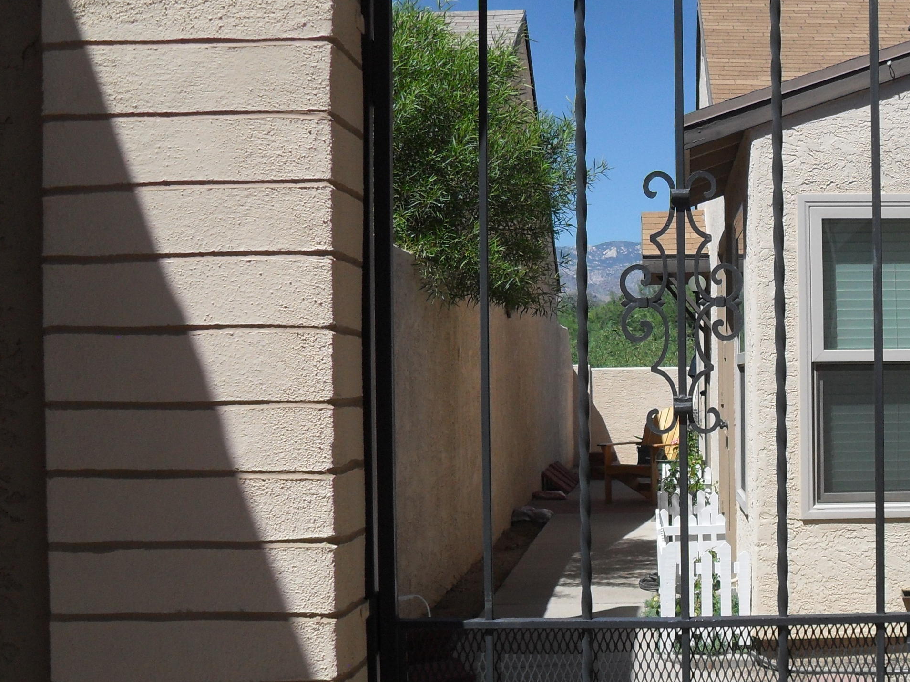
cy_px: 365
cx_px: 712
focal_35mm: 55
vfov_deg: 26.6
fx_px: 1446
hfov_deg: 34.0
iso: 100
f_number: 8.9
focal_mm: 6.2
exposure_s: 1/250
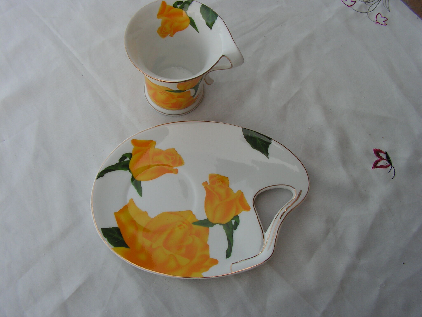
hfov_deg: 51.4
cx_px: 211
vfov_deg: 39.7
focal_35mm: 36
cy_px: 158
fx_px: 439
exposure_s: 1/400
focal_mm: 6
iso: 64
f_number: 3.2
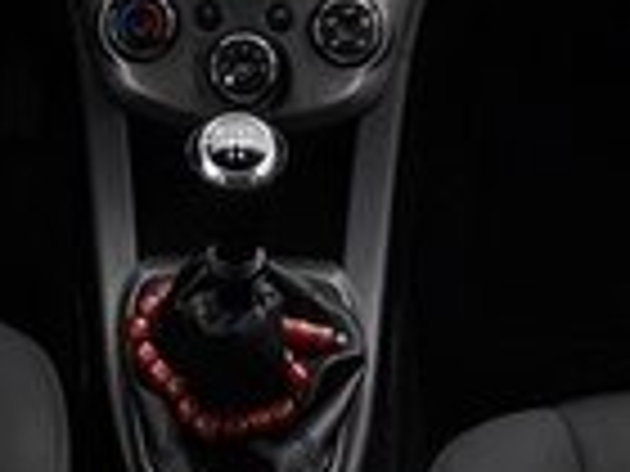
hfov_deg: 15.5
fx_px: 2311
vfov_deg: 11.1
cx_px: 220
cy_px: -294
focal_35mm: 127
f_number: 1.7
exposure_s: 1/100
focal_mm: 3.71
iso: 50
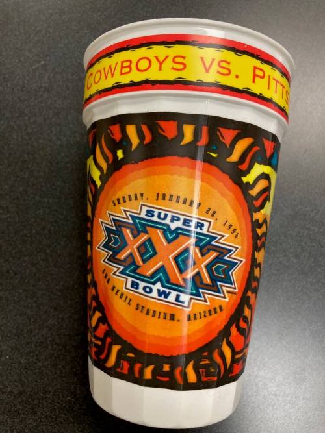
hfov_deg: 49.7
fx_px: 351
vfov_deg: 63.5
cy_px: 216
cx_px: 162
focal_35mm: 28
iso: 100
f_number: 1.8
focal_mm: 3.99
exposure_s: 1/60
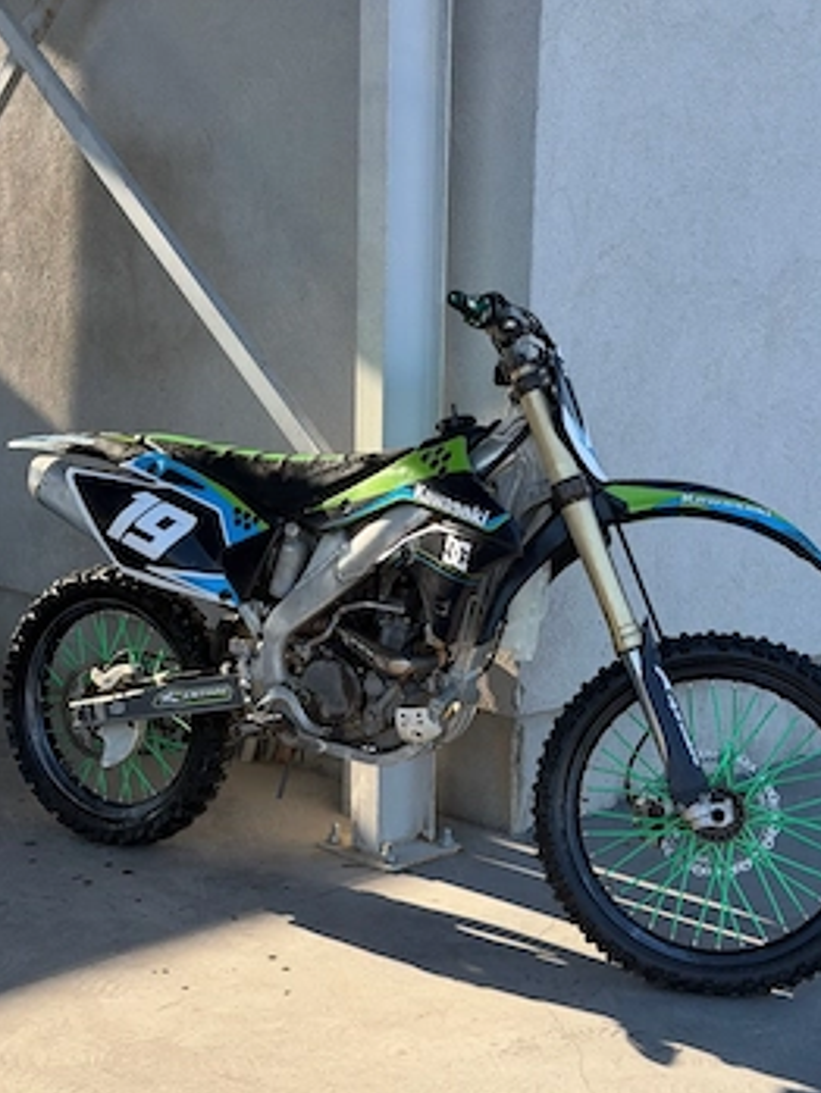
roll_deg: -1.1
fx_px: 1738
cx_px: 363
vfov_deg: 34.9
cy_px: 592
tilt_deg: -9.7
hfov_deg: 26.6
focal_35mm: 55
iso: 64
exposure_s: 1/1055
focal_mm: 6.76
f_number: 1.78
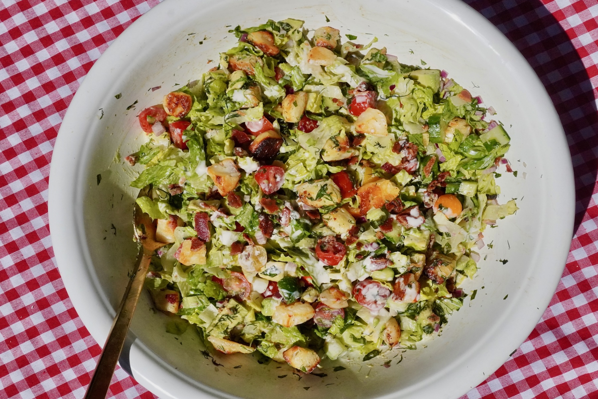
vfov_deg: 33.0
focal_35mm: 40
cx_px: 299
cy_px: 200
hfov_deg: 47.9
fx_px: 673
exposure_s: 1/4000
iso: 2500
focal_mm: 27
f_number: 16
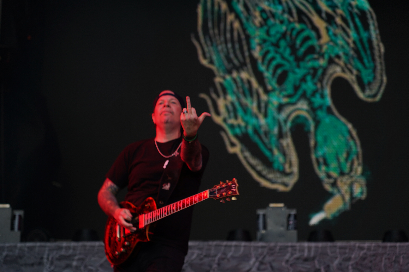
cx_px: 204
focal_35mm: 105
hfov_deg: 19.5
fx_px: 1193
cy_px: 136
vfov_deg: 13.0
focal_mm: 105
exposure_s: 1/125
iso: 100
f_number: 4
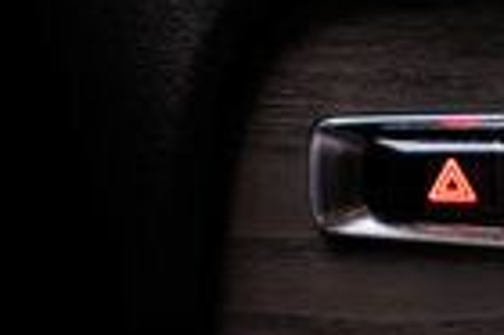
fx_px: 4475
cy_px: 236
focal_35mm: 320
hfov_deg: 6.3
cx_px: 1001
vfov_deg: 4.3
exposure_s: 1/200
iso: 1000
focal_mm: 70
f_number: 2.8
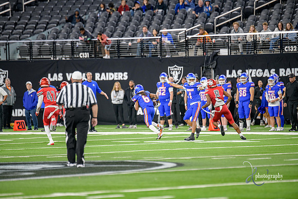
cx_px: 149
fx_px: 2484
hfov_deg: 6.9
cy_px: 100
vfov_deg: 4.6
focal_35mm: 300
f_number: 2.8
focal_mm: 300
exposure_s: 1/400
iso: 1000
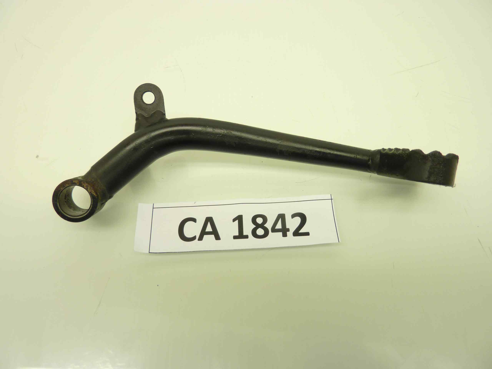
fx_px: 355
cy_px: 184
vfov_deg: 54.9
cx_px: 246
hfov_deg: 69.4
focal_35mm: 25
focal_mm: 4.1
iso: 80
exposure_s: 1/25
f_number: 3.3
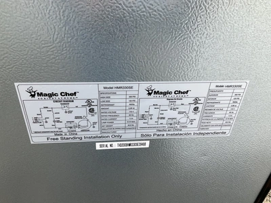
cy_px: 102
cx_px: 136
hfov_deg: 61.7
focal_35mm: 29
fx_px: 227
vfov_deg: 48.2
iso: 32
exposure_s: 1/122
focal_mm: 3
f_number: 1.8
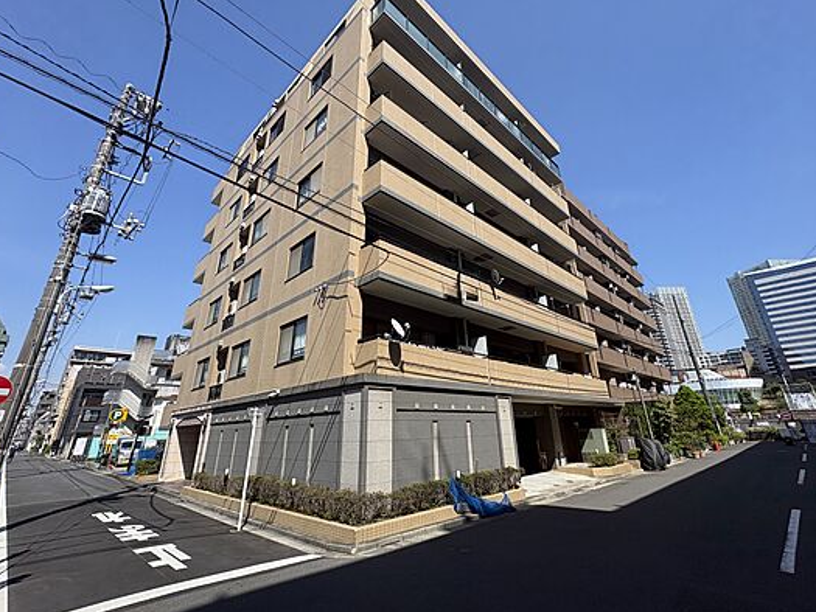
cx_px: 423
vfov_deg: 77.9
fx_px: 377
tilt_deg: +22.9
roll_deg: +2.1
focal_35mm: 16
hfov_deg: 94.4
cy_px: 272
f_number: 2.2
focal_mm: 2.22
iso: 40
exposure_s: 1/1395
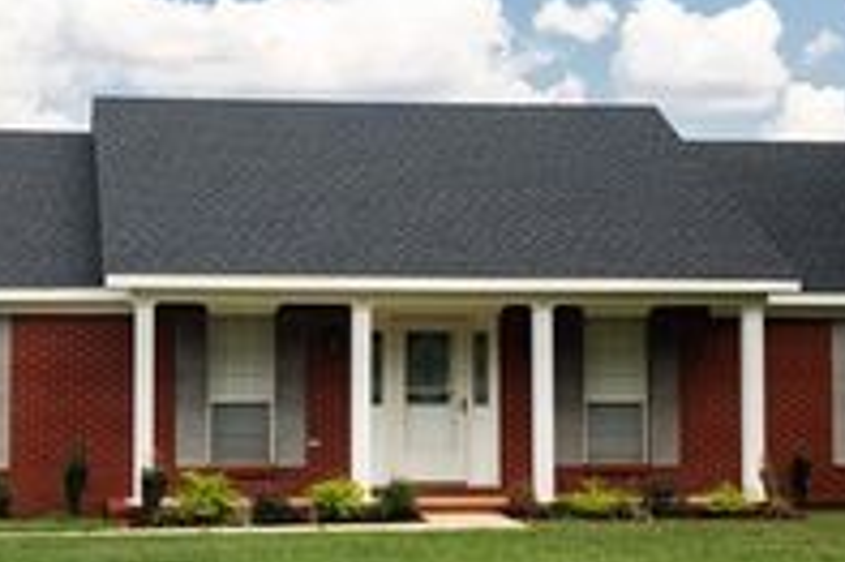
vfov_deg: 15.3
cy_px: 285
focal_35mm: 89
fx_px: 2087
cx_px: 305
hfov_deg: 22.8
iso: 50
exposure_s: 1/160
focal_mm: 35
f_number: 8
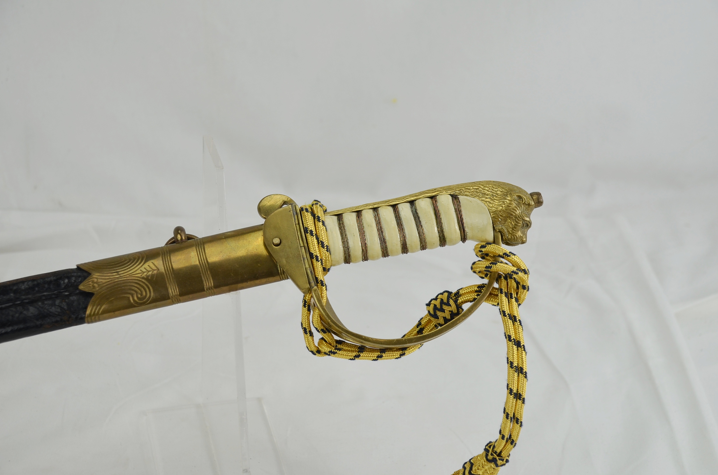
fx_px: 1314
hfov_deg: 30.6
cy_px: 238
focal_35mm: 66
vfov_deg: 20.5
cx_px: 359
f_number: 5.6
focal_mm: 44
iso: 280
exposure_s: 1/125
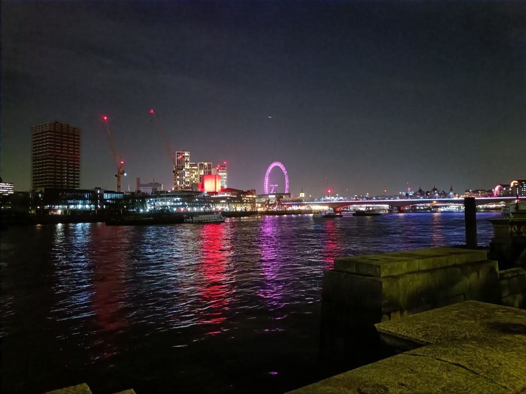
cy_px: 197
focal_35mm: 25
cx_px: 263
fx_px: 380
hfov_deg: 69.4
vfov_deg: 54.9
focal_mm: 4.7
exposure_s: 1/10
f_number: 1.7
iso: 13998
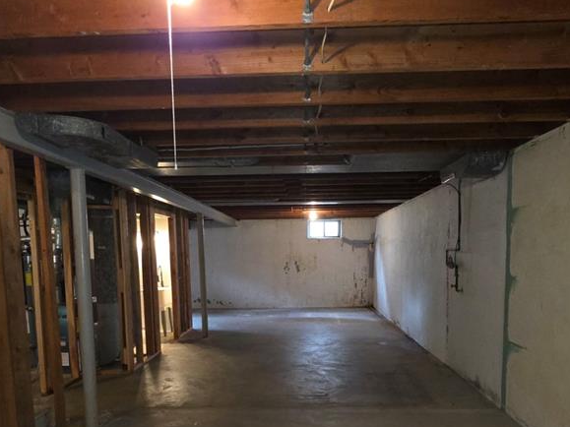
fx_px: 379
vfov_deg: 57.0
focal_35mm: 23
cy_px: 299
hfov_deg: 73.9
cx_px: 290
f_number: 1.9
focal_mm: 2.2
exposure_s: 1/40
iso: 250
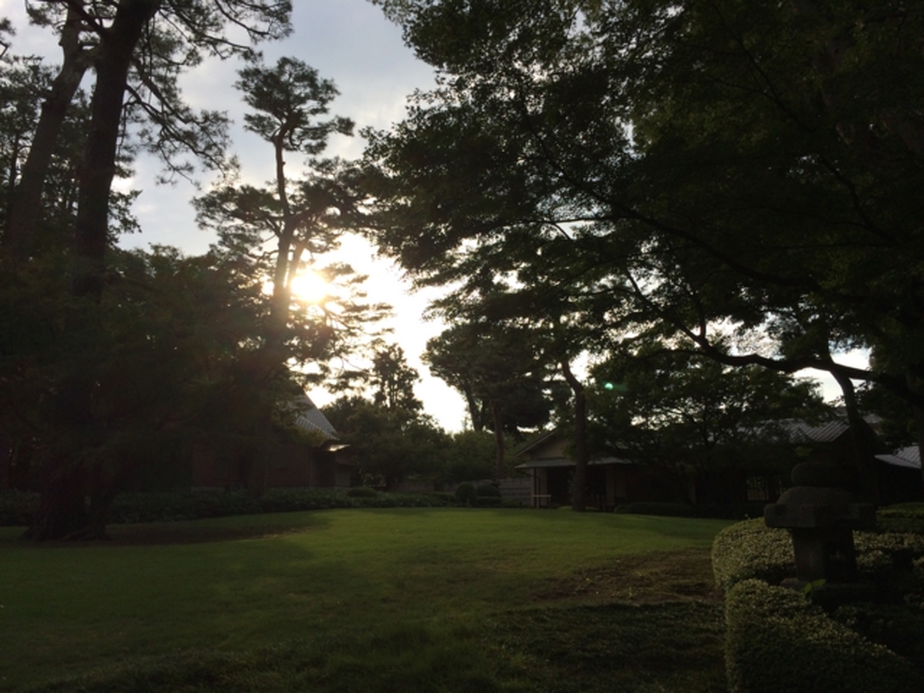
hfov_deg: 60.0
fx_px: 801
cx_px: 462
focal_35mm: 30
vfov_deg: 46.8
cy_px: 346
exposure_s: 1/1282
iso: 32
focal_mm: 4.12
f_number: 2.2
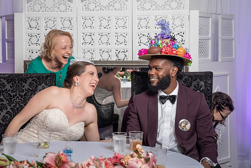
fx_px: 489
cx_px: 105
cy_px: 67
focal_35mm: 70
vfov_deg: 19.4
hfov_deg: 28.8
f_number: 5.6
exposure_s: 1/200
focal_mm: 56
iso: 1000
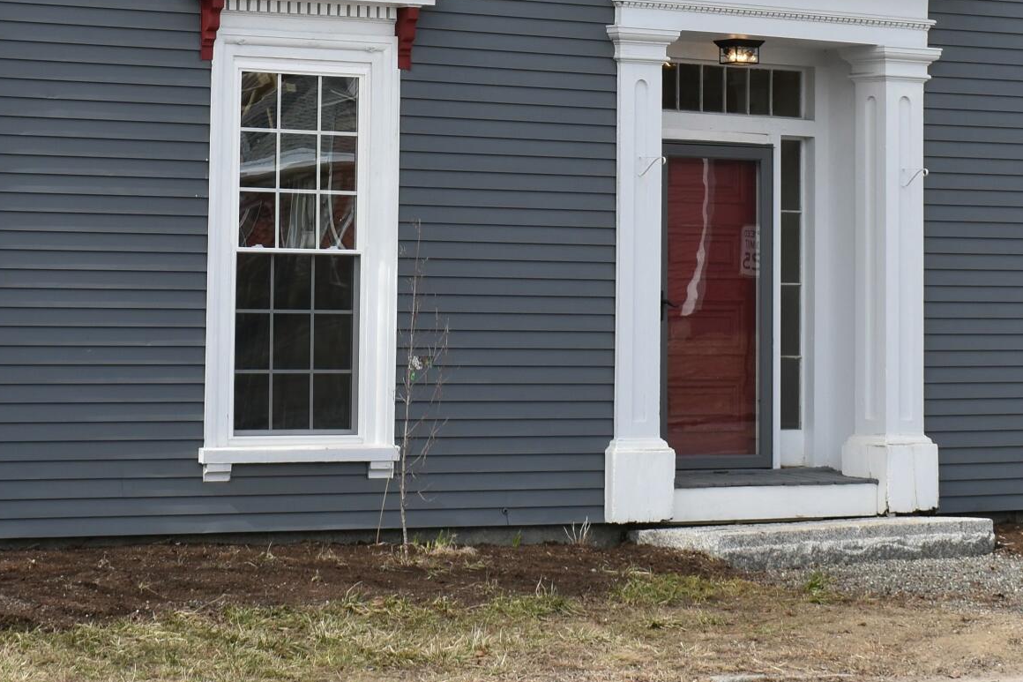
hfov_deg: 17.0
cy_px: -103
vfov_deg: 11.2
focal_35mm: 120
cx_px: 396
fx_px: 3418
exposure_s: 1/250
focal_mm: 31
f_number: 8
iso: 112
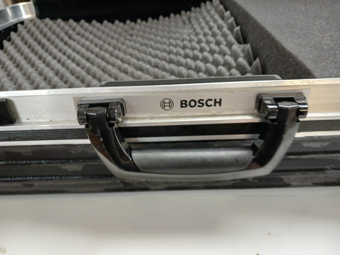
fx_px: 265
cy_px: 128
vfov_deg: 51.4
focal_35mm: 27
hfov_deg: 65.3
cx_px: 170
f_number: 1.8
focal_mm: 3.98
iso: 200
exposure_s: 1/33.3
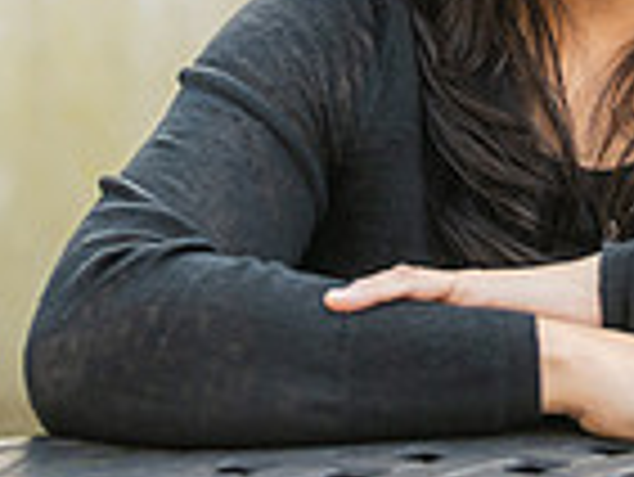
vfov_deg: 7.6
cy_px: -202
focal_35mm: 192
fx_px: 3520
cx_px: 477
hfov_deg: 10.3
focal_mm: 45
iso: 450
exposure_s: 1/800
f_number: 2.1
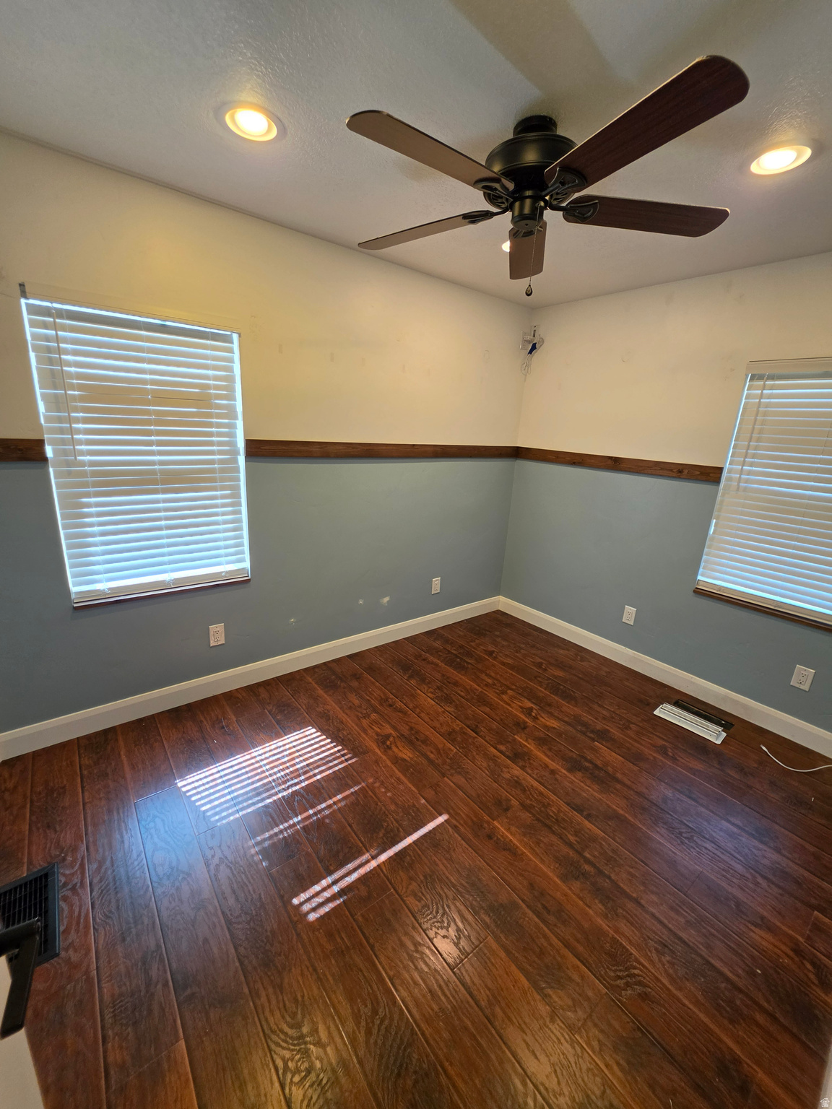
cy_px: 554
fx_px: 417
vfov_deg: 106.2
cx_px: 416
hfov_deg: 89.9
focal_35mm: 13
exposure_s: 1/120
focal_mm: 2.2
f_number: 1.9
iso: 125
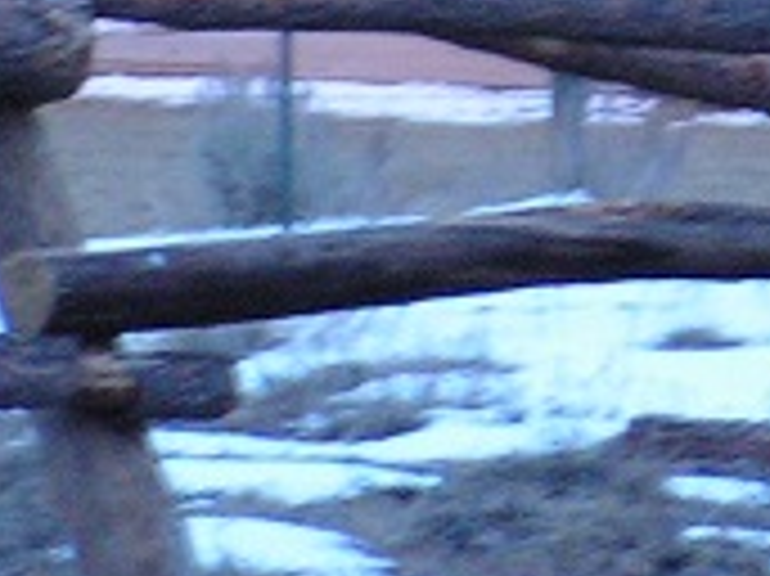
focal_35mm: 638
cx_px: 1130
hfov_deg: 3.1
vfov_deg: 2.3
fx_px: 14182
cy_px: -378
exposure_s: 1/3
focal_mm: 22.8
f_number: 3.4
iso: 200
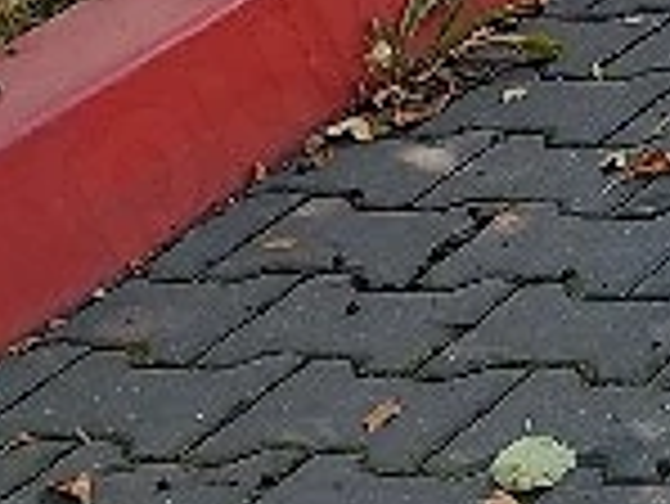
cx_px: 2006
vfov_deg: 8.8
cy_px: -76
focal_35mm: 168
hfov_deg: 9.3
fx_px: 3254
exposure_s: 1/500
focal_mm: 4.69
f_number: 1.8
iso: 50
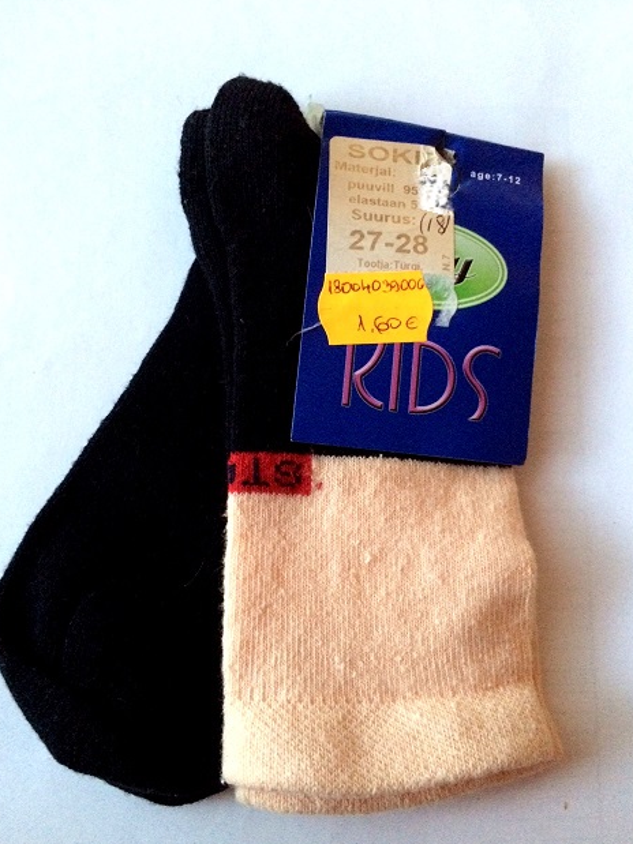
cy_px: 427
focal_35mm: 30
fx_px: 732
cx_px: 321
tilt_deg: -84.0
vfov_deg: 60.0
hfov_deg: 46.8
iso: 400
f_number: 2.2
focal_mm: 4.15
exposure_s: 1/15
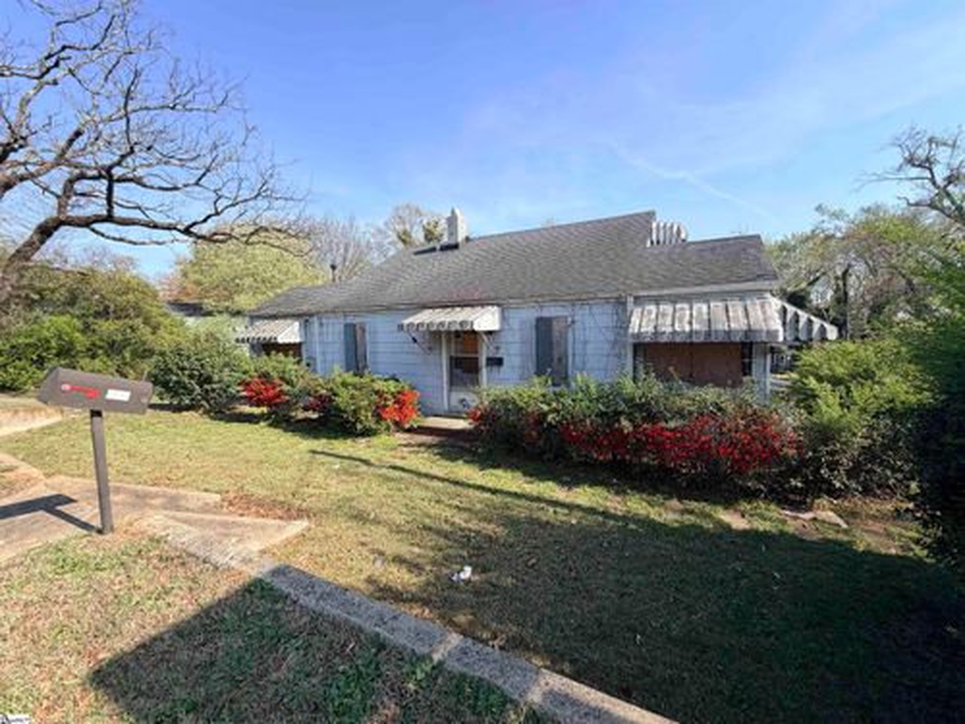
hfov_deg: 102.1
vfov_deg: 85.7
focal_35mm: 14
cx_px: 482
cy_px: 362
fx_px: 390
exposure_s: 1/770
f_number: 2.2
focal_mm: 2.22
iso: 32
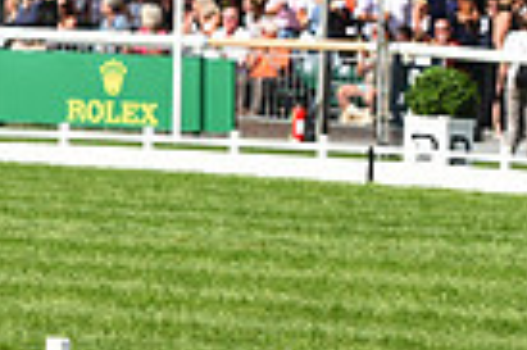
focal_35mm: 445
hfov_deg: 4.6
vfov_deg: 3.1
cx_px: -496
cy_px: -250
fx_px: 6506
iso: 280
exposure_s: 1/1600
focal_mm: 105
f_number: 6.3
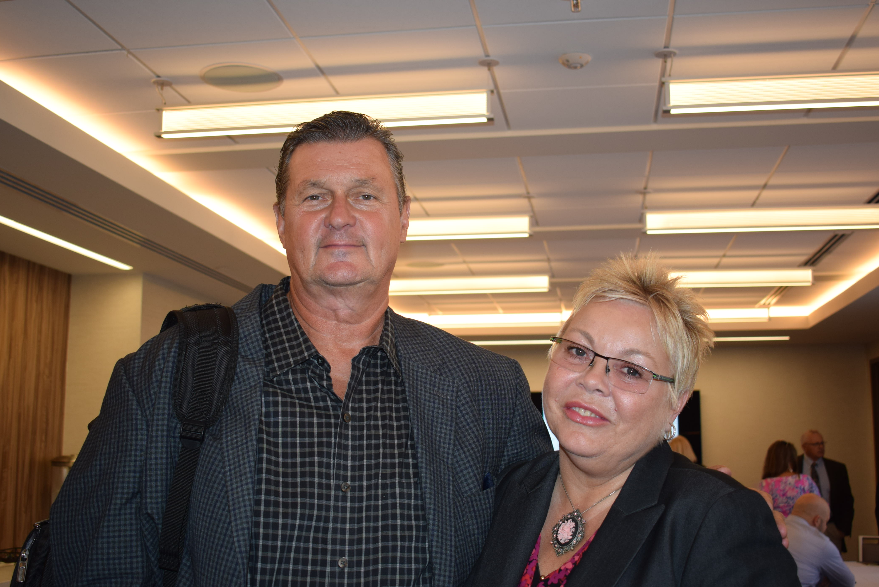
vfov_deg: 31.9
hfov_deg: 46.4
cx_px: 424
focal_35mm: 42
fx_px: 1026
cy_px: 308
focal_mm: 26
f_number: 4
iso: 400
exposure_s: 1/100
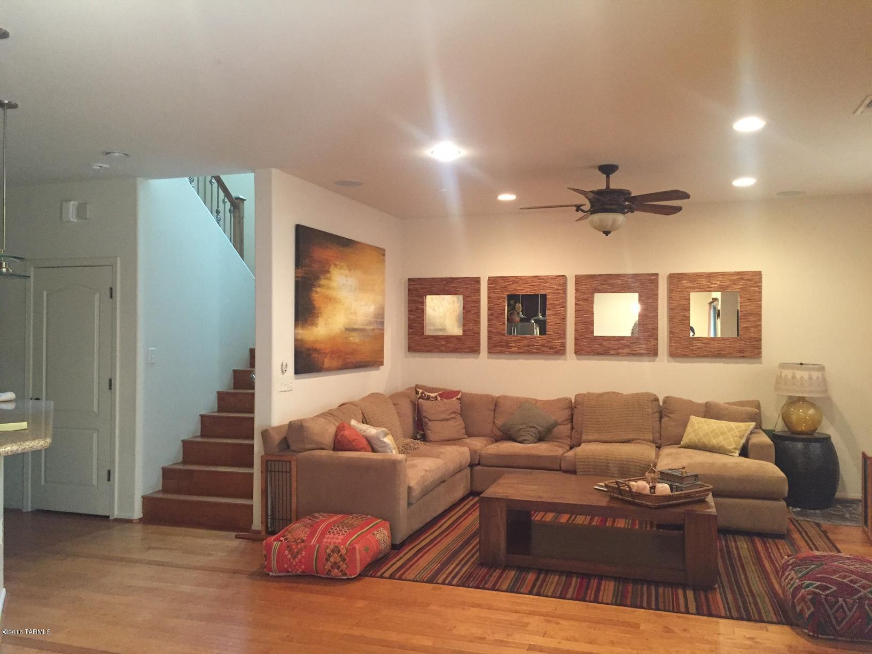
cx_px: 436
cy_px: 327
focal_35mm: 29
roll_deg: -0.8
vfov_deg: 48.2
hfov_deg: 61.7
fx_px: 731
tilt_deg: -1.0
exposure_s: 1/24
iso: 250
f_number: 2.2
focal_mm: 4.15
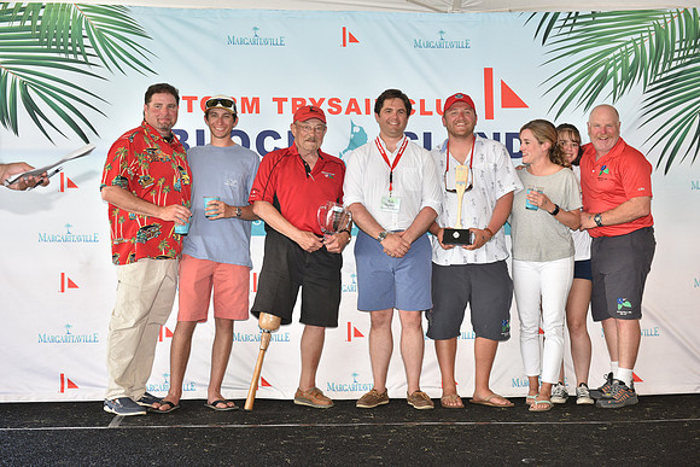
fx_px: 1128
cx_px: 350
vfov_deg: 23.4
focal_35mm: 58
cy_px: 234
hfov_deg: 34.5
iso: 800
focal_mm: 58
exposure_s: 1/160
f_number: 5
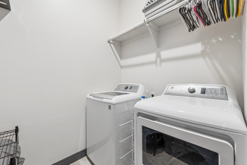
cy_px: 82
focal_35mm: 15
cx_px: 124
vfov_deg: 77.3
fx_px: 103
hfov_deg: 100.4
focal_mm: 10
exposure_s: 1/1.67
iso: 100
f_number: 6.3
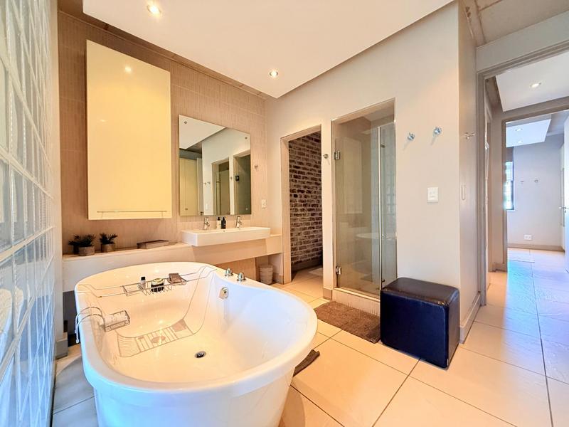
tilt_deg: -0.2
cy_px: 214
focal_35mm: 14
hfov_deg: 102.1
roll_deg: +1.3
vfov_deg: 85.7
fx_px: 230
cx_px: 284
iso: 400
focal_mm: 2.22
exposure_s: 1/50
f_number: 2.2
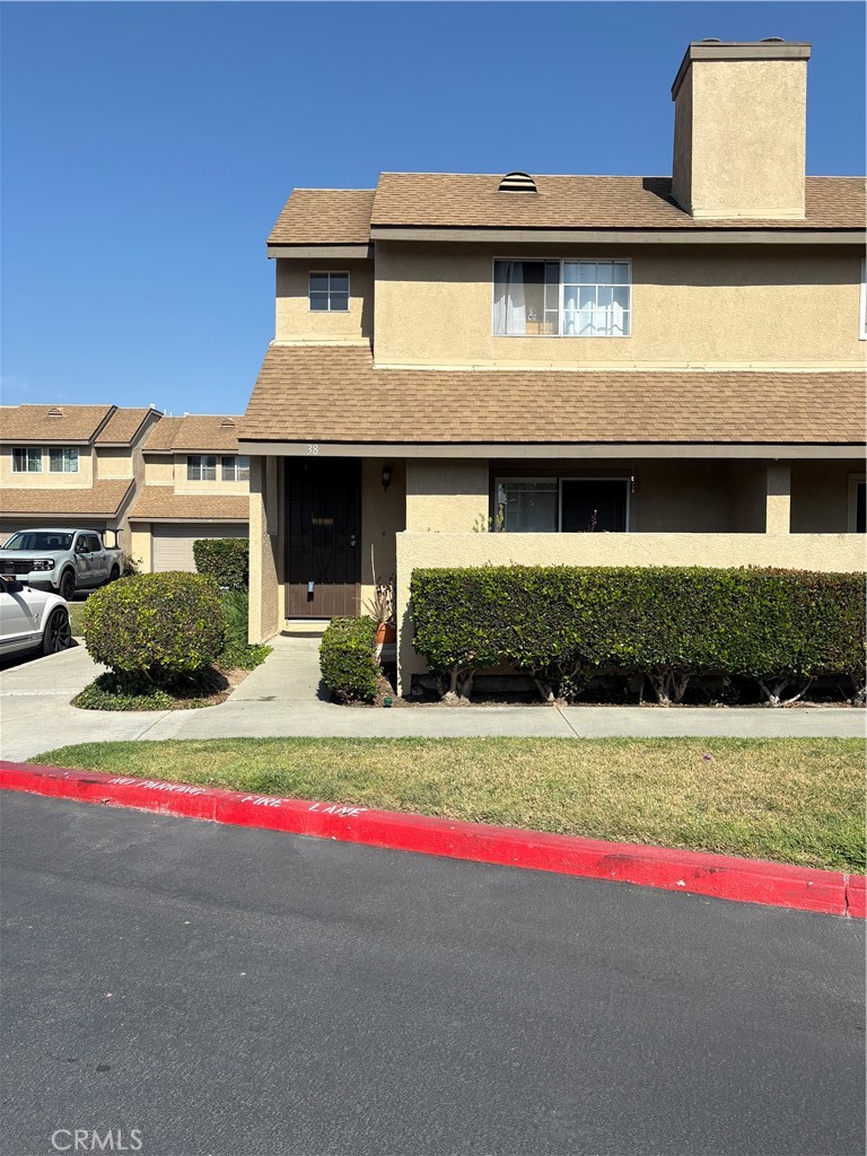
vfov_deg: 67.3
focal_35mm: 26
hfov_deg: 53.1
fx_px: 868
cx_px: 434
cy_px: 578
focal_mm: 5.96
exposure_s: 1/3831
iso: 50
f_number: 1.6
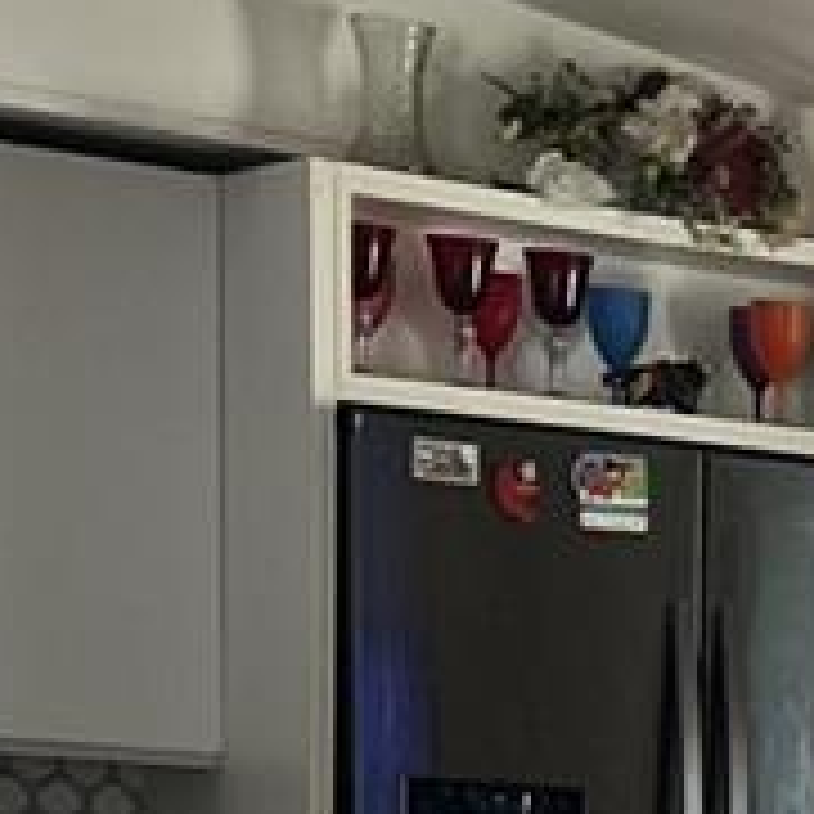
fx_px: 4044
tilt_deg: -11.9
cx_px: 1821
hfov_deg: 10.3
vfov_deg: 10.6
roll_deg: -4.0
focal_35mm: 152
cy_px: 1601
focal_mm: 5.1
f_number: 1.6
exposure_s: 1/118
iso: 125
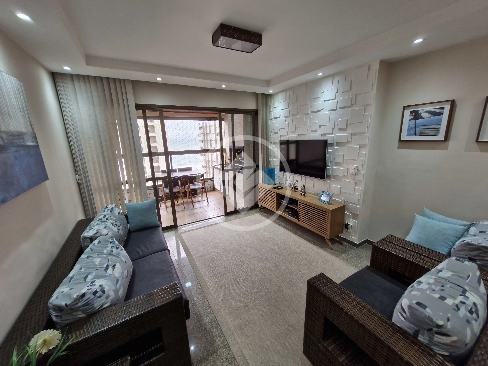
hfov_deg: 106.2
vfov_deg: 89.9
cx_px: 244
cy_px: 183
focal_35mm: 13
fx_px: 183
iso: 80
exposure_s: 1/60
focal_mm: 1.74
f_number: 2.2
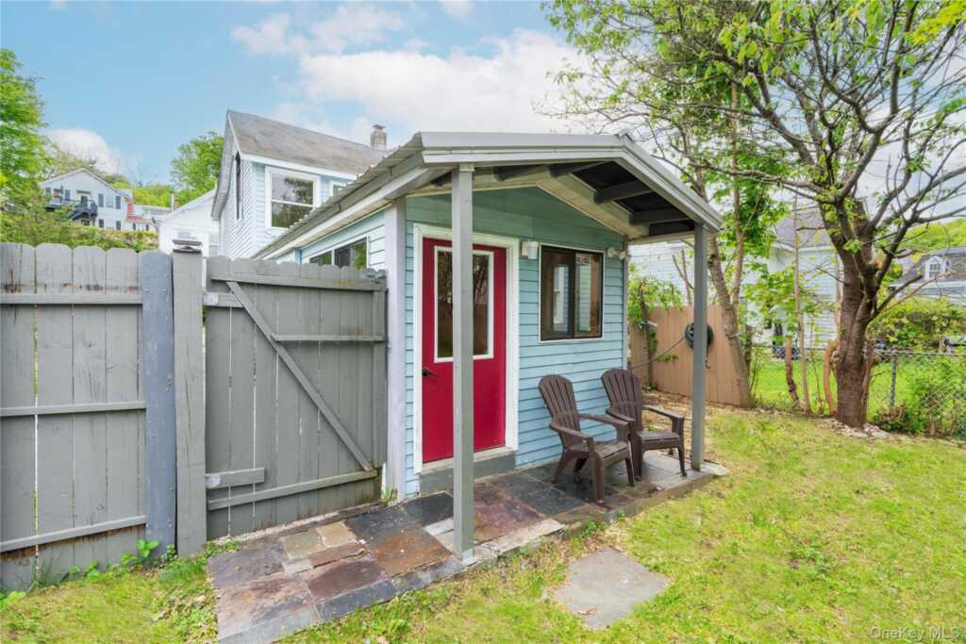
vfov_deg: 73.8
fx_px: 429
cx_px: 483
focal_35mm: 16
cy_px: 322
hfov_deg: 96.7
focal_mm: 16
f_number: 9
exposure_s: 1/125
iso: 400
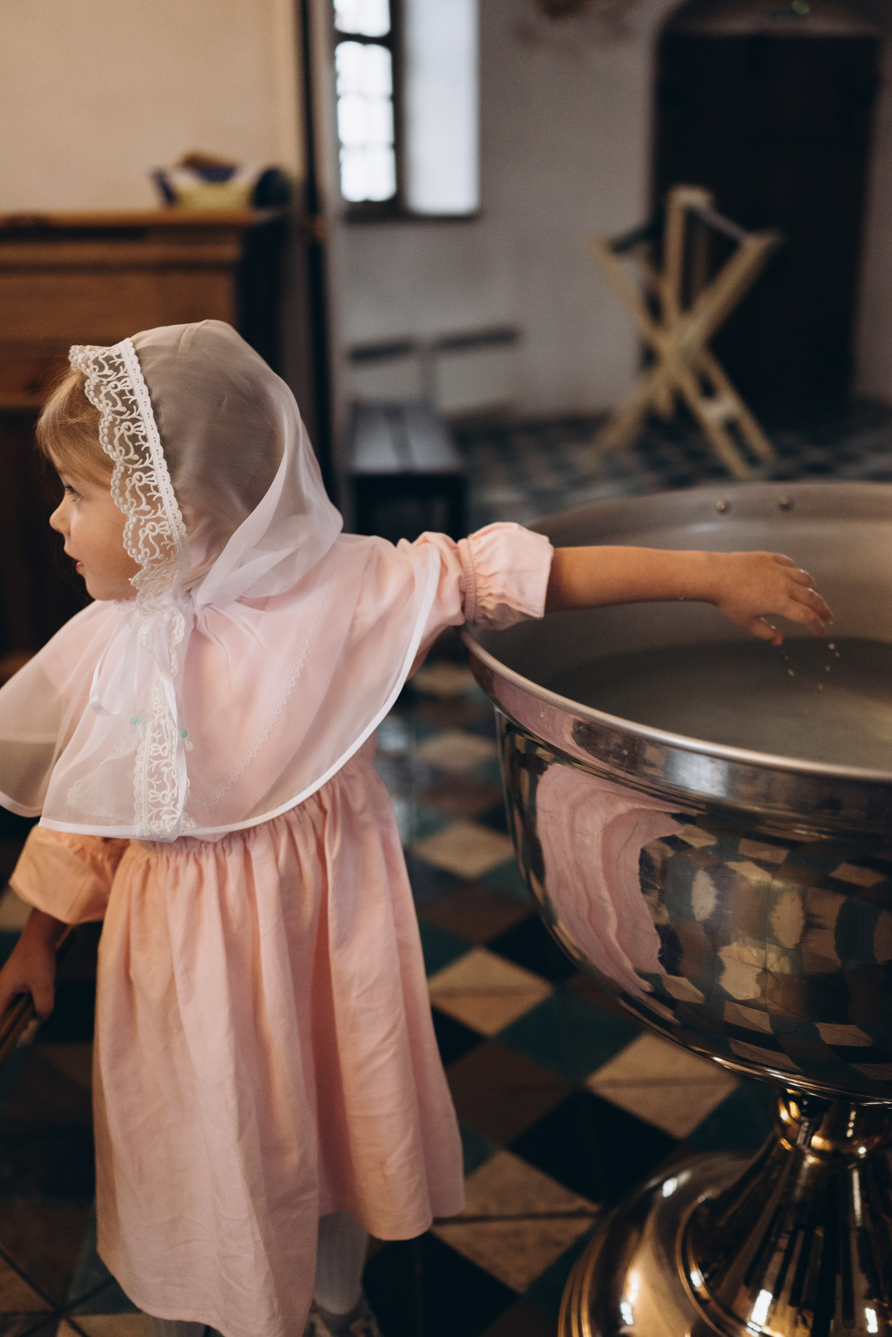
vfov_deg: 54.4
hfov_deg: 37.9
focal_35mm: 35
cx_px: 446
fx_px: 1300
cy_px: 668
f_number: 1.8
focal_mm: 35
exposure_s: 1/200
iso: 2000
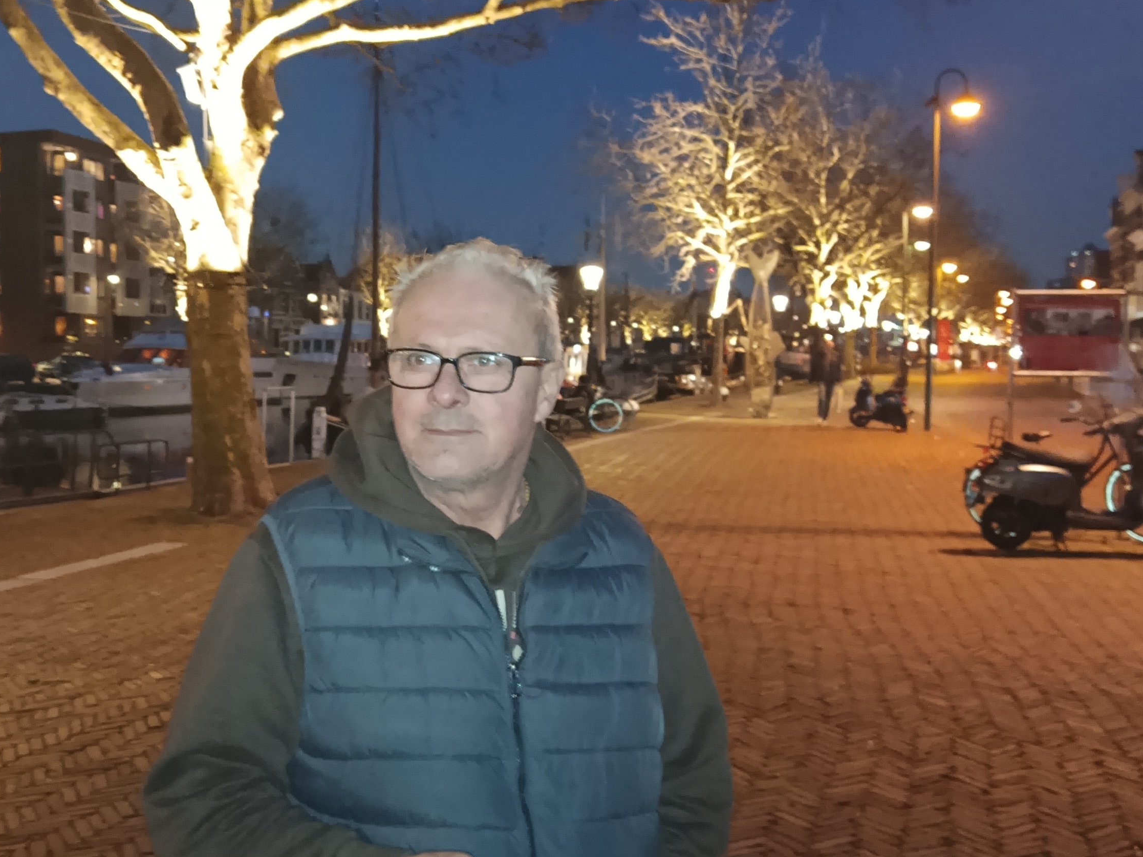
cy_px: 405
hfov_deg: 43.7
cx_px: 485
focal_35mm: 43
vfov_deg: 33.6
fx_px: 1420
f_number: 1.7
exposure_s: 1/20
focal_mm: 5.24
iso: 4850
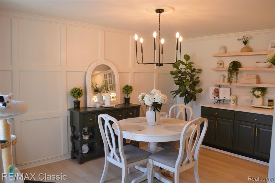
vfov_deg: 47.8
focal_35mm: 27
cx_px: 138
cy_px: 92
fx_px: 206
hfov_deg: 67.4
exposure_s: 1/60
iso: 400
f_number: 4
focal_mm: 18
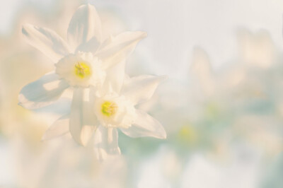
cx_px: 142
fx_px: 3535
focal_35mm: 450
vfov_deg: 3.0
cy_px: 94
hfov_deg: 4.6
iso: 100
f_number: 5.6
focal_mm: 300
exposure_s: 1/500
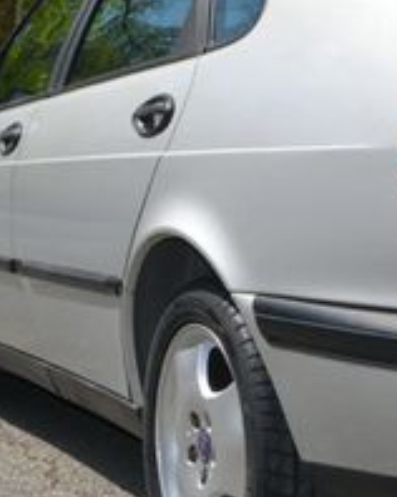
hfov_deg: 14.9
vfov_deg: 19.1
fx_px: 1471
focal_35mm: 100
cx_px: 472
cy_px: 148
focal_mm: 22
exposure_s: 1/200
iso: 100
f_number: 10
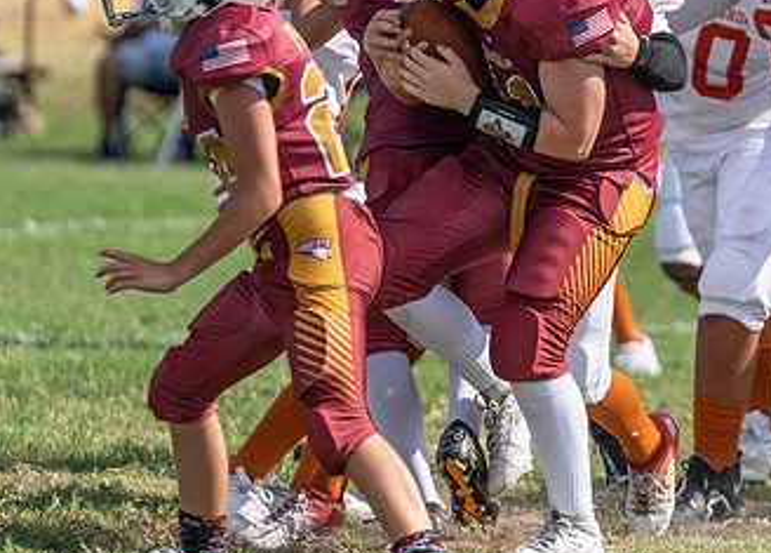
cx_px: 630
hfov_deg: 3.2
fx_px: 13919
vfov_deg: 2.3
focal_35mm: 635
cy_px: 161
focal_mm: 200
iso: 100
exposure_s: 1/1600
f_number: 3.5
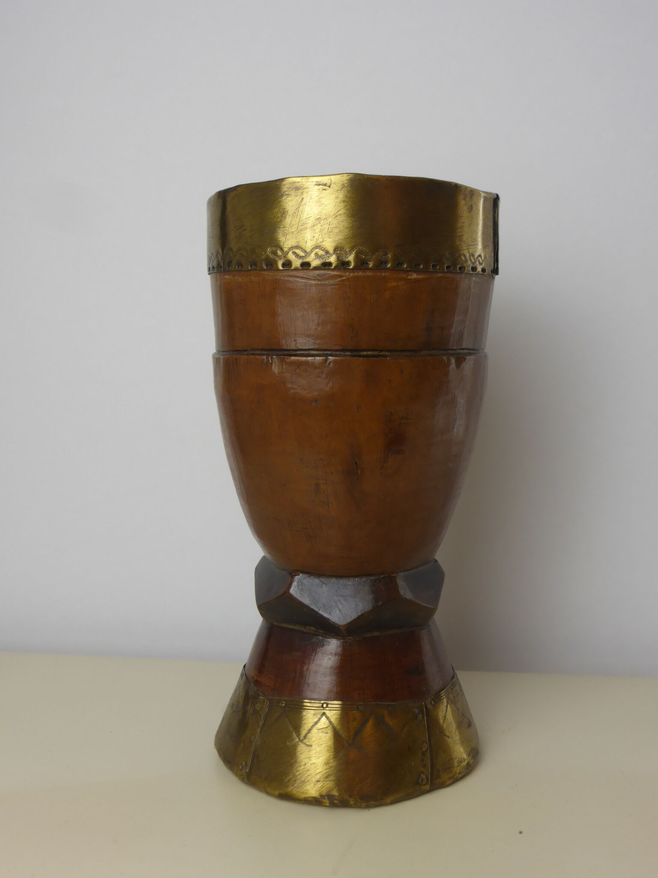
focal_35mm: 34
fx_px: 862
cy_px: 439
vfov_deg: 54.0
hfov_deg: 41.8
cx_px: 329
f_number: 3.7
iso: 160
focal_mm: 6.1
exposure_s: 1/60
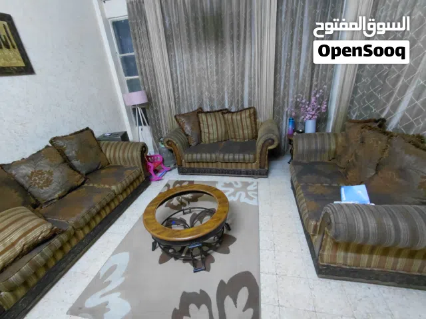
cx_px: 213
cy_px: 160
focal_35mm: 16
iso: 320
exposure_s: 1/33.3
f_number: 2.2
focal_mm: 1.64
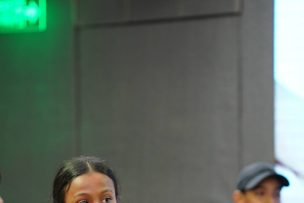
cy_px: 230
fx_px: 1832
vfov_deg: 6.3
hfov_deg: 9.5
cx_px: 135
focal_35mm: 217
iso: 1250
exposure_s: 1/640
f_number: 1.8
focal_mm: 85
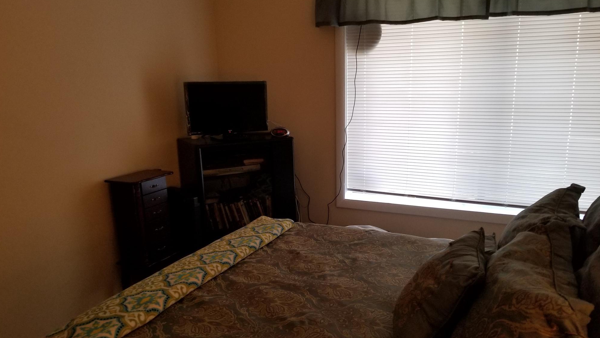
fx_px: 461
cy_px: 184
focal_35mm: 29
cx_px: 300
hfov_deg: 66.1
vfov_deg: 40.1
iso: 160
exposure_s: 1/30
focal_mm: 4.3
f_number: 1.7
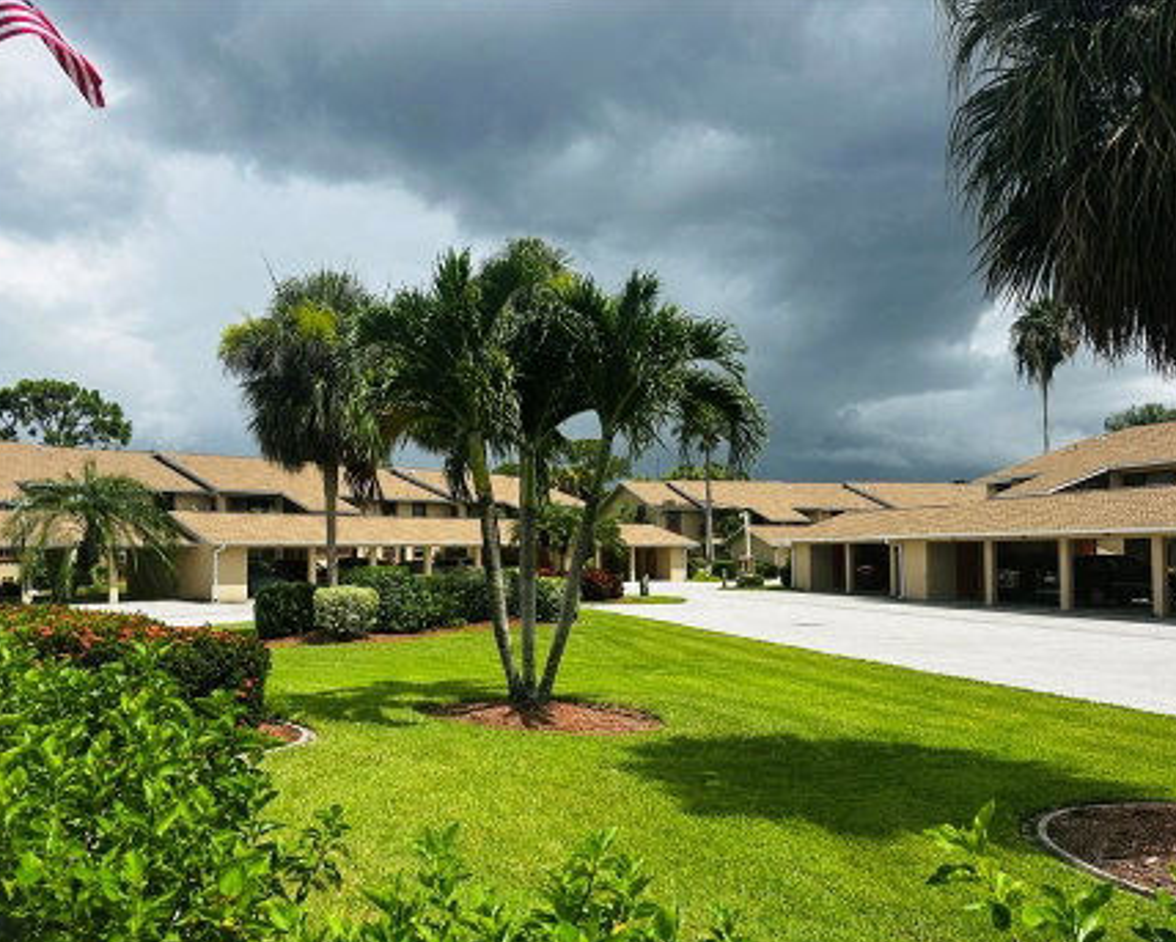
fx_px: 975
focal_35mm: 28
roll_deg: -0.8
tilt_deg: +1.9
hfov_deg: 62.0
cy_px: 522
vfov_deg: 51.5
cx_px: 528
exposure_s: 1/7042
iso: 80
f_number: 1.78
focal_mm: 6.86
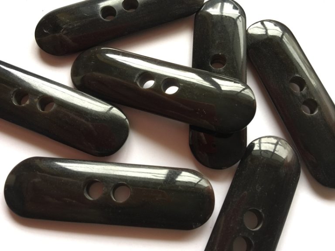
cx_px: 168
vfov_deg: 48.2
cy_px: 126
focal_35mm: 29
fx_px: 281
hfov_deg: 61.7
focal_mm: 4.15
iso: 50
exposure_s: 1/33
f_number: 2.2
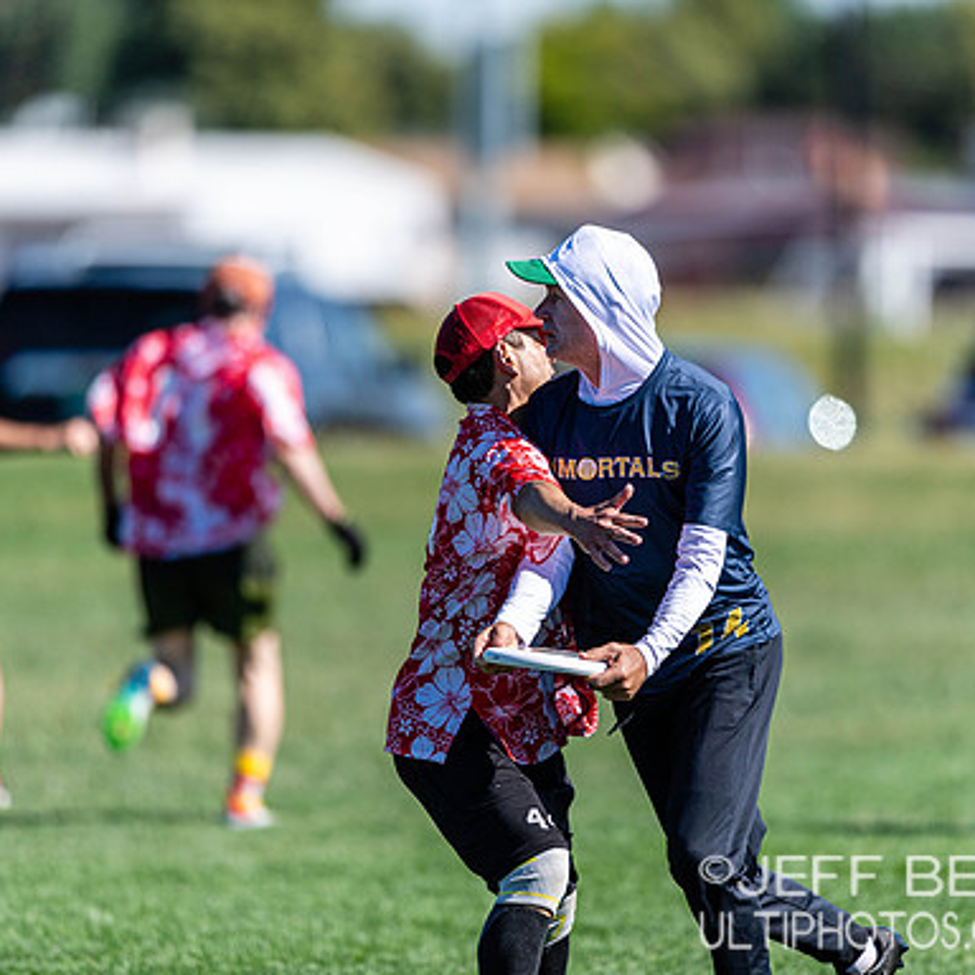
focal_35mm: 513
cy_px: 489
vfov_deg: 3.4
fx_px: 16347
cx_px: 531
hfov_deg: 3.4
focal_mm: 400
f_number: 2.8
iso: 100
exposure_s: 1/2000
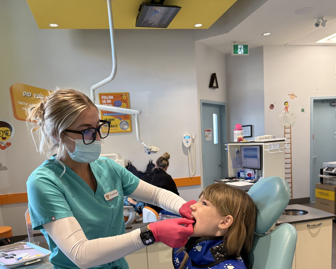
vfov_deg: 44.6
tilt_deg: -9.0
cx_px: 166
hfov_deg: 55.7
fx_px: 318
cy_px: 195
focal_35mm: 32
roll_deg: +4.1
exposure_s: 1/120
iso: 200
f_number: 1.78
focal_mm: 6.76
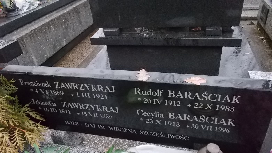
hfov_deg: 66.1
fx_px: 209
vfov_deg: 40.1
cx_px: 136
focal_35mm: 29
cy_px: 85
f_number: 3.2
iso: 400
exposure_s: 1/400
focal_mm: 4.6
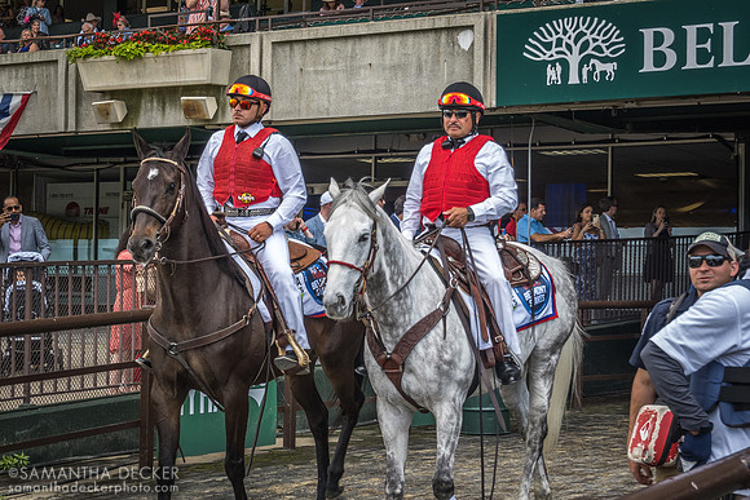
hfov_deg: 24.2
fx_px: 1747
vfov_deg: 16.3
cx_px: 419
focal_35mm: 84
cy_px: 279
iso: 100
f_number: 4
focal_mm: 27.44
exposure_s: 1/320
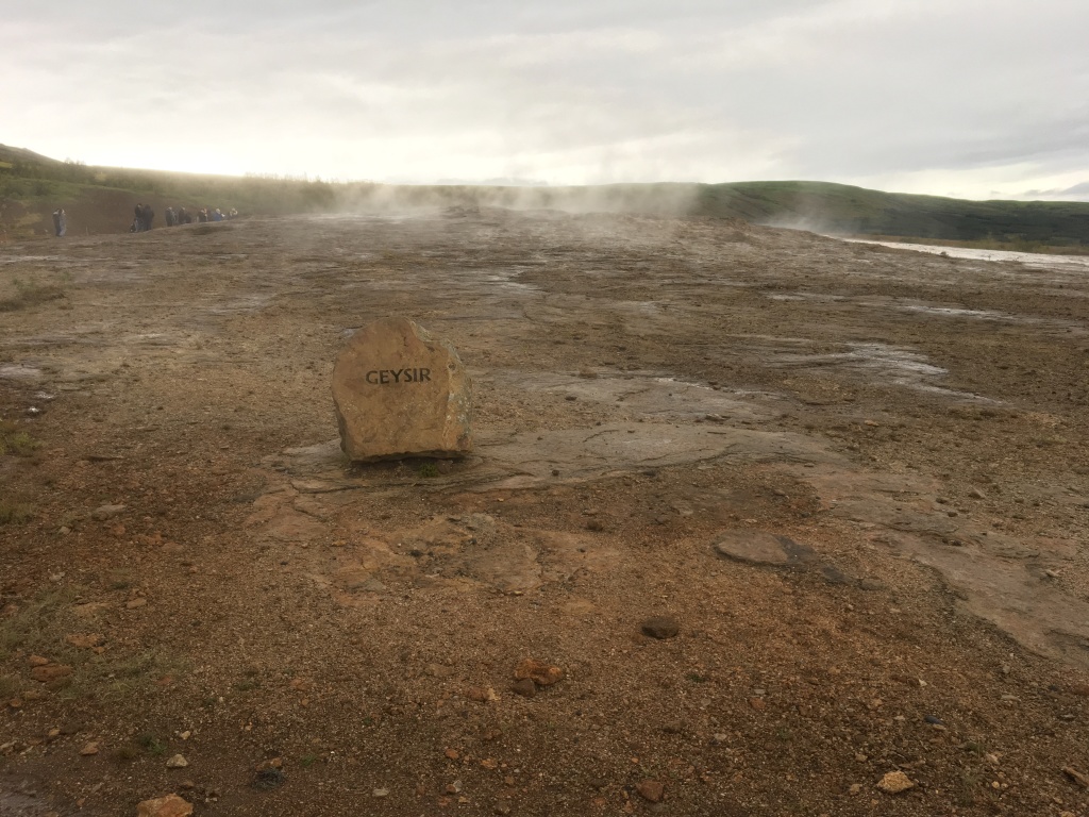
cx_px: 544
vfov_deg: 48.2
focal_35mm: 29
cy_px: 408
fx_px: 912
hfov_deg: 61.7
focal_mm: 4.15
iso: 40
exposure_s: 1/100
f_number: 2.2
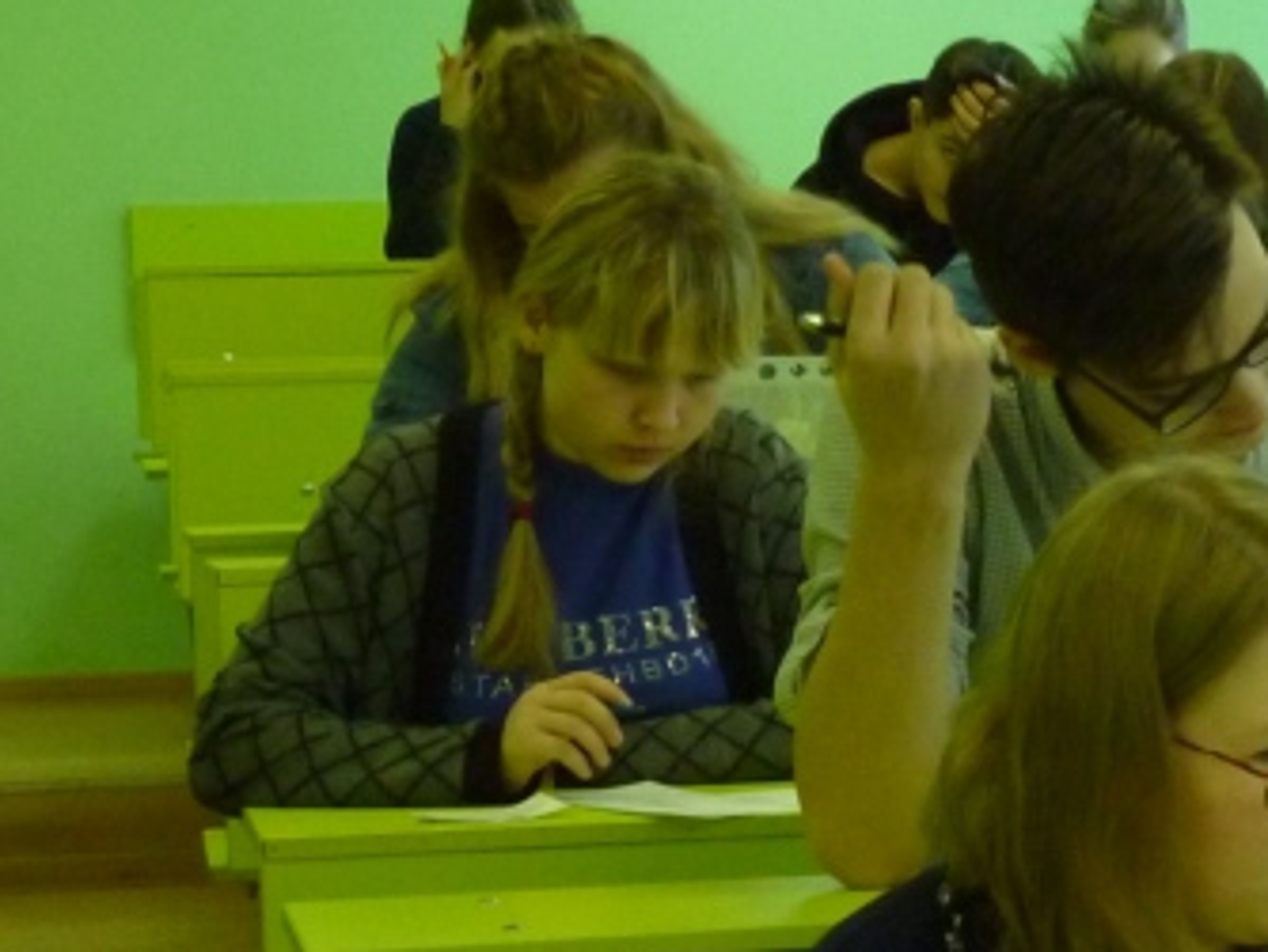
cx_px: 1686
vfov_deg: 10.1
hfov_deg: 12.9
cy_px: 588
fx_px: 5389
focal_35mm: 147
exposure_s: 1/40
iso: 400
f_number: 4
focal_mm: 8.6
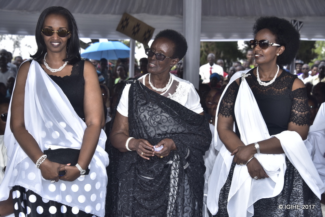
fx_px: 885
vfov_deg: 14.0
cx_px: 162
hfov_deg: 20.8
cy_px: 108
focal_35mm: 98
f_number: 7.1
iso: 320
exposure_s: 1/250
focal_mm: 98
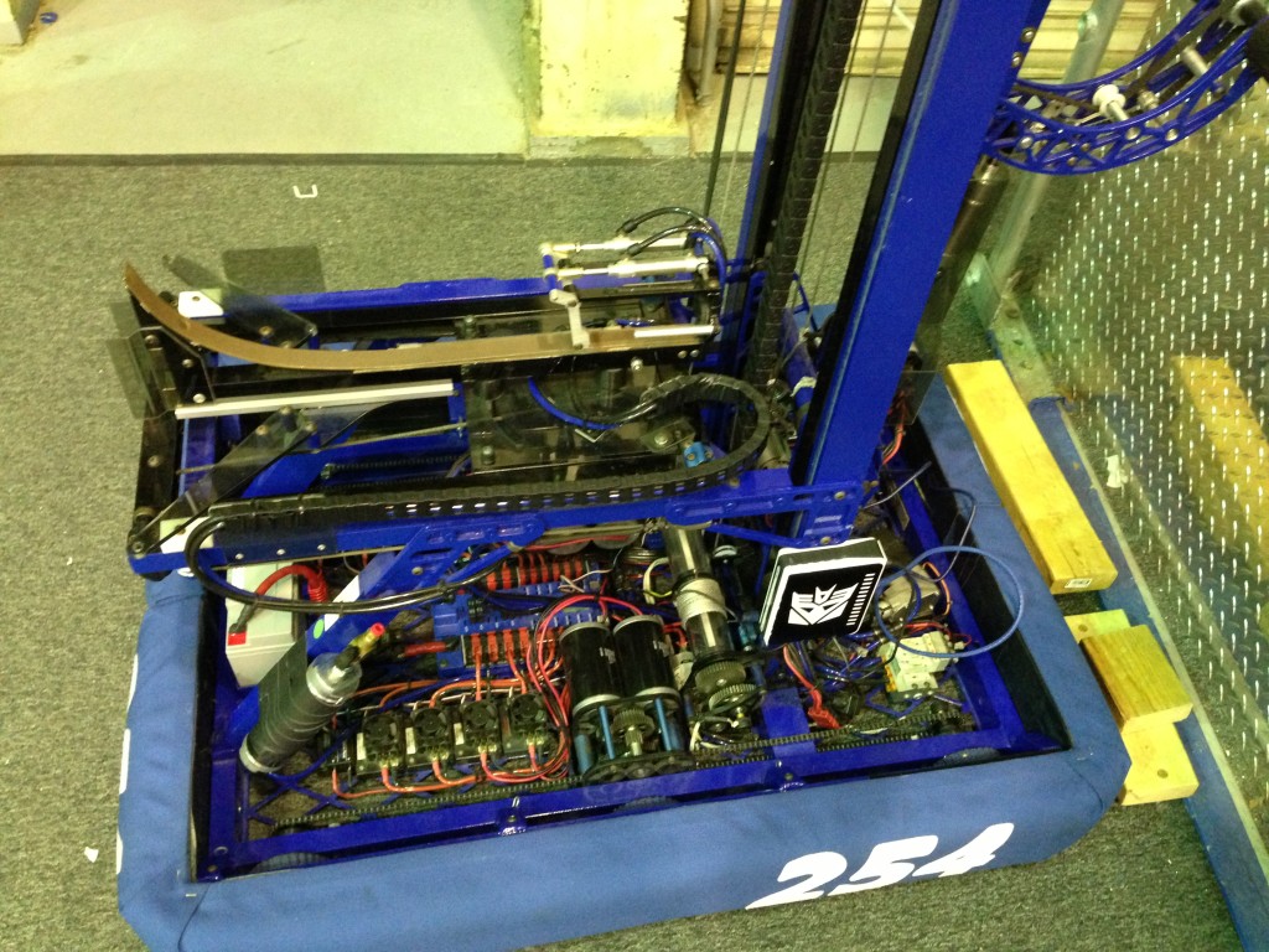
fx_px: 1210
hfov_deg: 55.4
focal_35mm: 33
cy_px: 476
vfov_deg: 42.9
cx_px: 634
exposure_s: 1/15
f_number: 2.4
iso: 500
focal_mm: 4.13
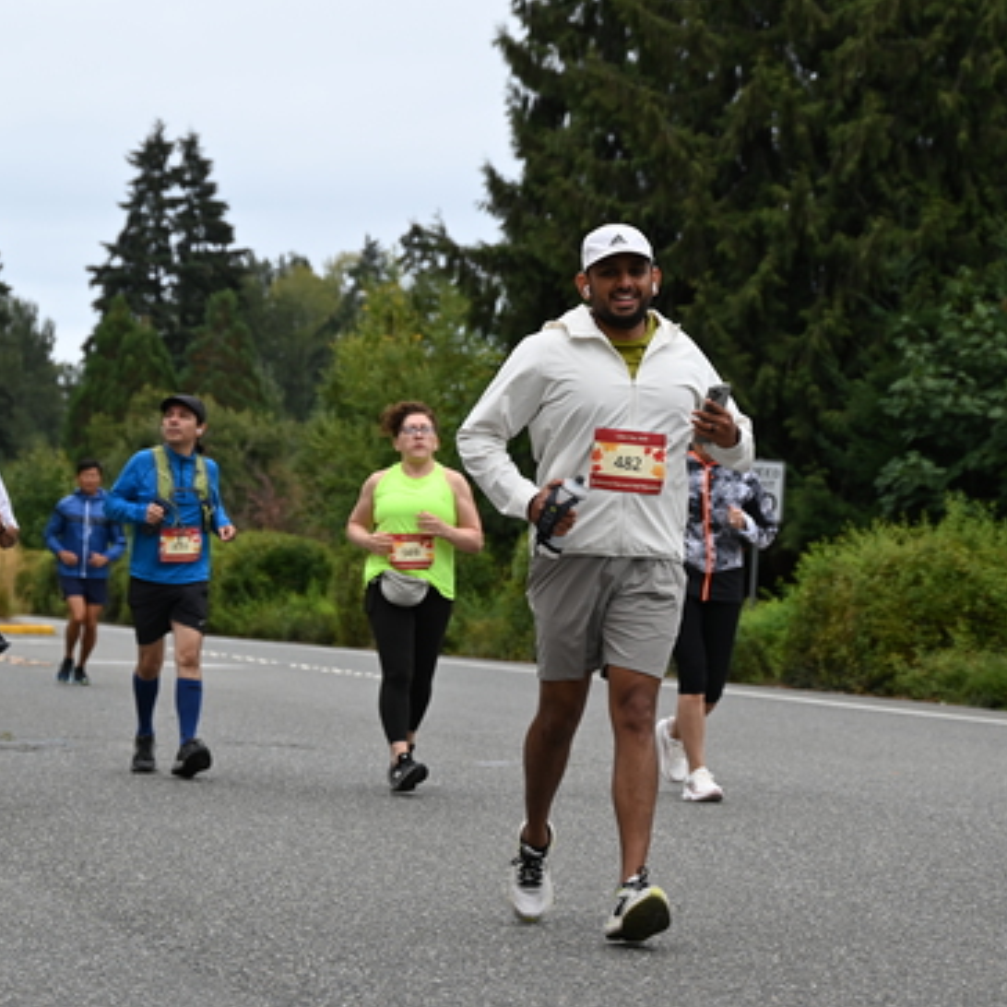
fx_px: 3851
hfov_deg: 14.9
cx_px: 559
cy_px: 502
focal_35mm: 117
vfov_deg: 14.9
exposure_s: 1/200
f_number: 6.3
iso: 400
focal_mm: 91
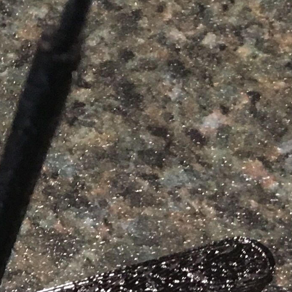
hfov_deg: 10.2
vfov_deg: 11.6
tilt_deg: -60.3
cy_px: 206
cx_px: -404
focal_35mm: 150
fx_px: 1432
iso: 100
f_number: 2.2
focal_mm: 4.15
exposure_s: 1/30
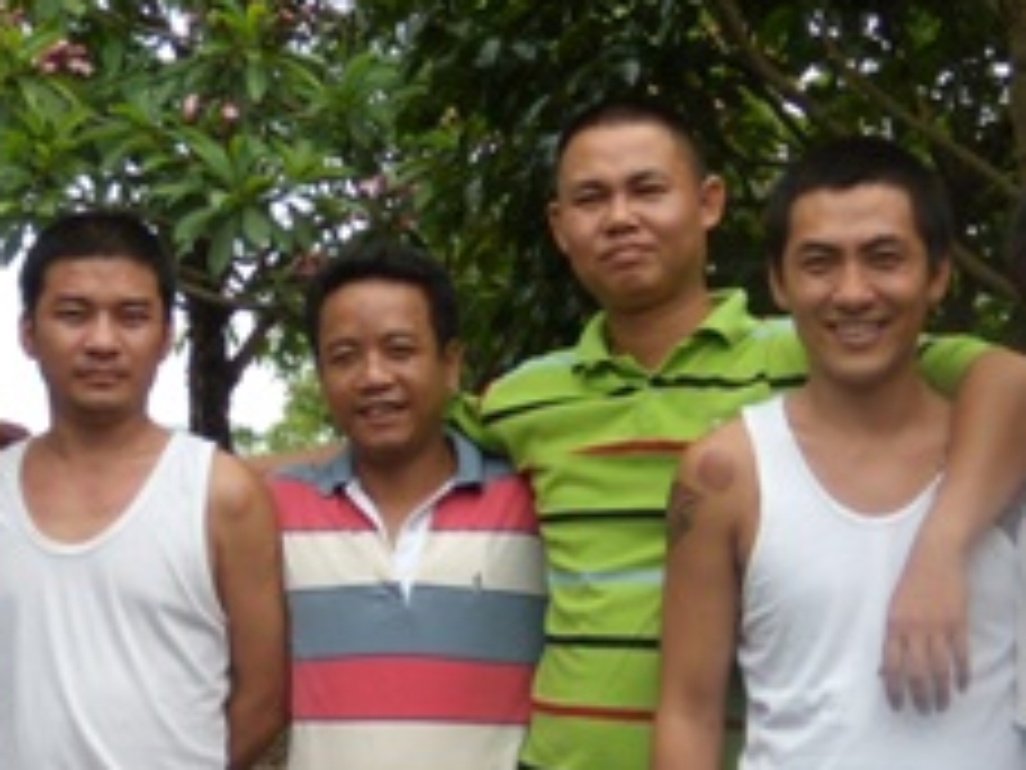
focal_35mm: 101
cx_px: 302
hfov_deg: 19.4
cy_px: 815
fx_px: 2994
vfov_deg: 14.4
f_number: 3.6
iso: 80
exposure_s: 1/400
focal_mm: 6.4
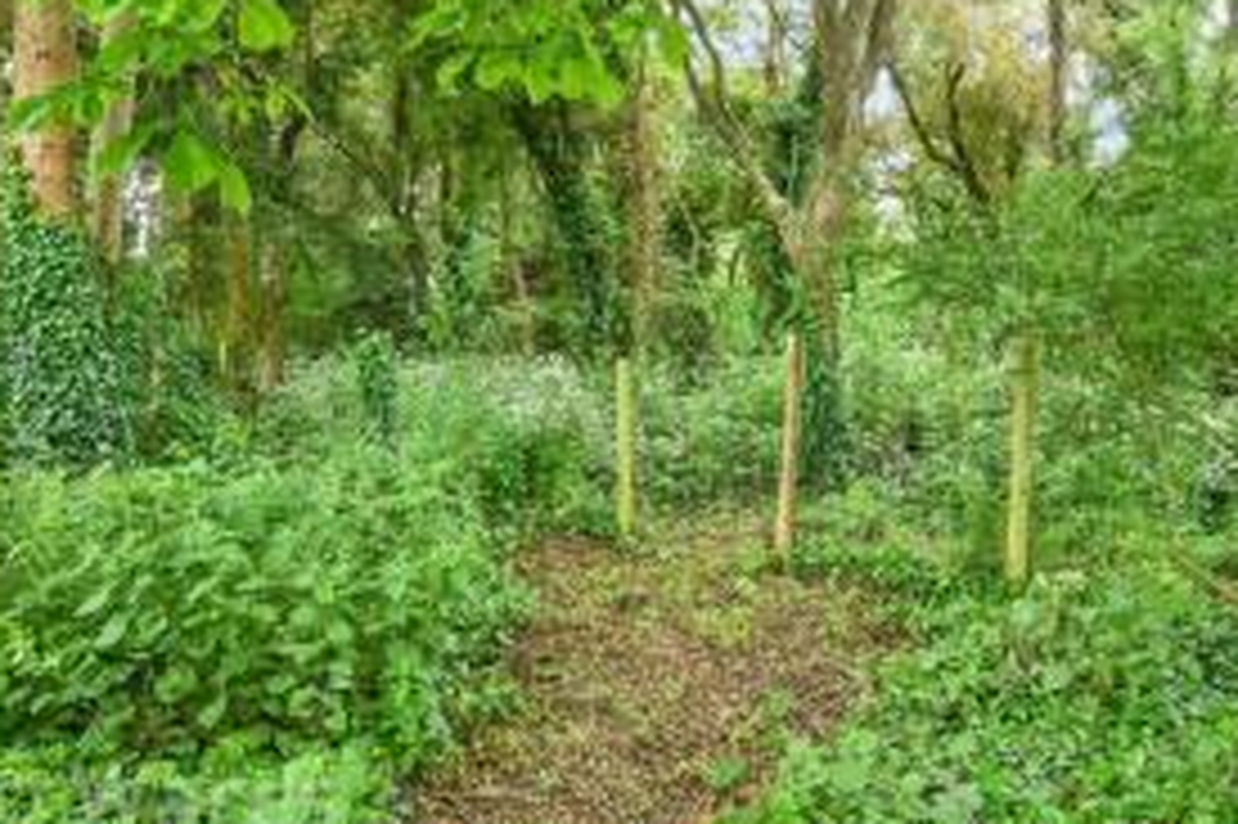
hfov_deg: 69.3
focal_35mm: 26
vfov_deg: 49.0
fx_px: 894
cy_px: 308
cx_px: 671
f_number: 8
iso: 320
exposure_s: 1/60
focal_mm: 10
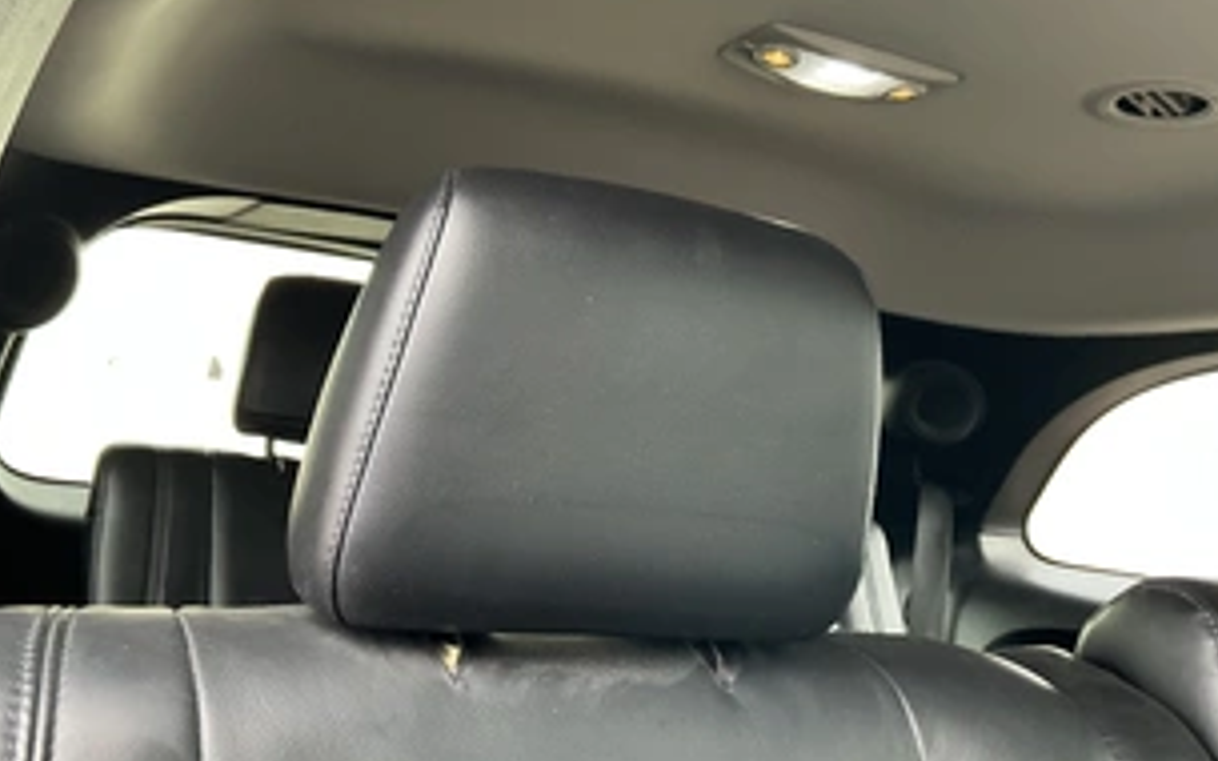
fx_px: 1295
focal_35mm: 39
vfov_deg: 32.6
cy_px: 477
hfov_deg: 50.4
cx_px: 573
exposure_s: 1/61
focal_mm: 3
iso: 64
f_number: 1.8
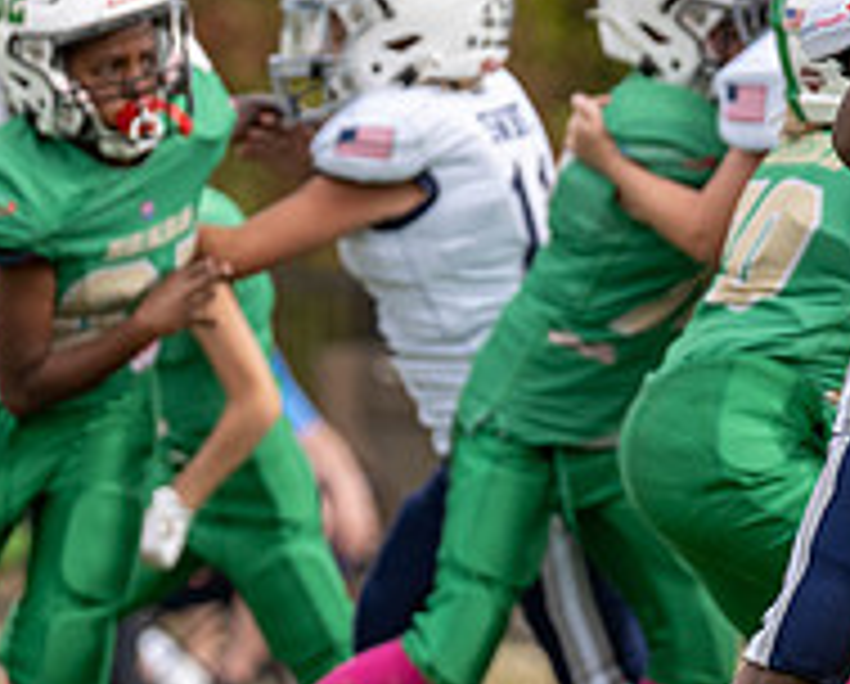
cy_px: 258
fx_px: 24024
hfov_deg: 2.0
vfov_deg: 1.6
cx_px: 714
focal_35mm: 953
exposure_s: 1/1250
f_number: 3.5
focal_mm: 200
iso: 200
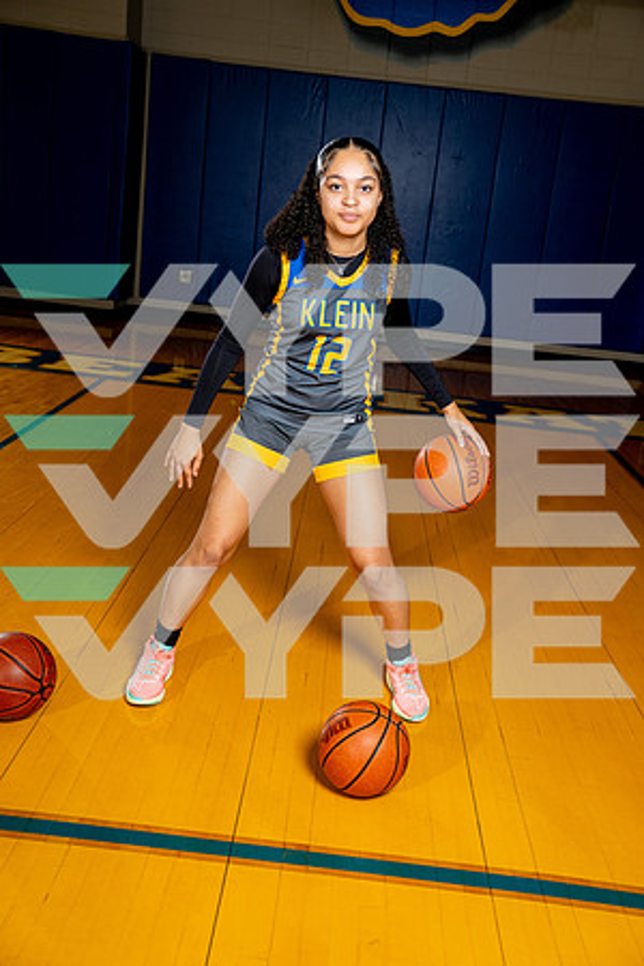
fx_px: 993
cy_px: 483
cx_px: 322
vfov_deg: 51.9
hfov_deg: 35.9
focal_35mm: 37
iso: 160
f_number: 4
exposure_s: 1/250
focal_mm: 37
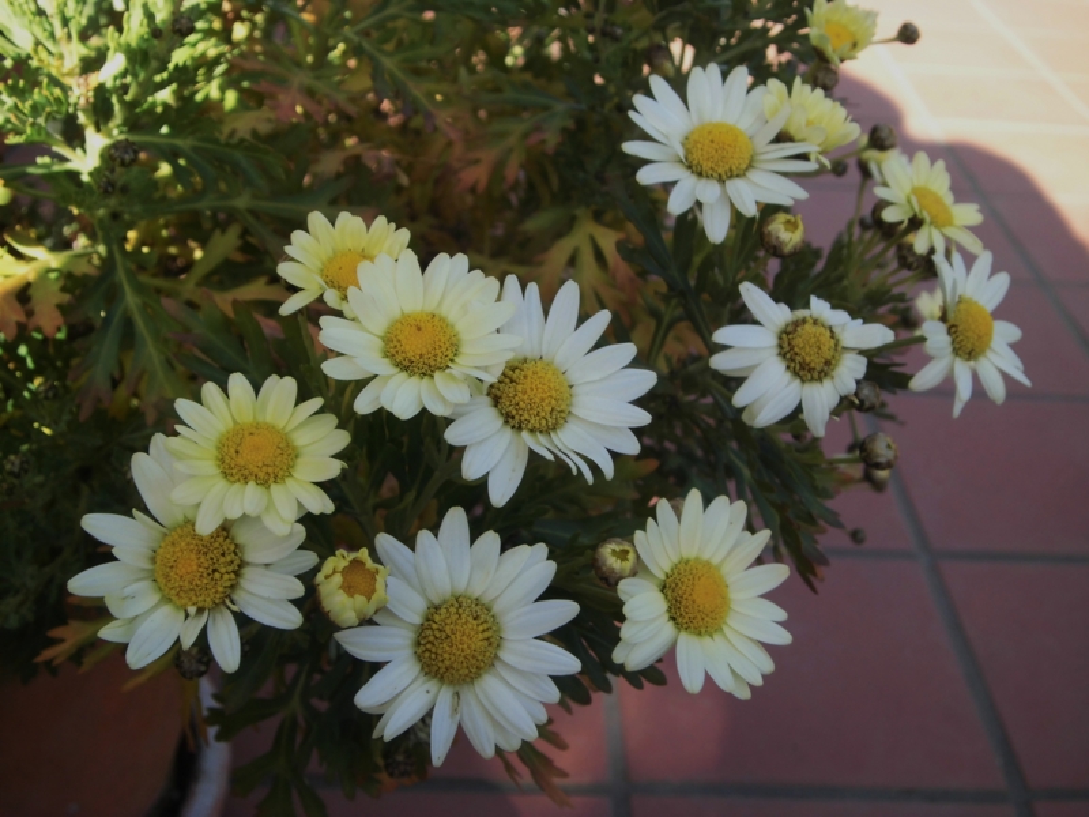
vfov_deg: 30.9
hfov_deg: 40.4
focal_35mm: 47
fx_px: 1479
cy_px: 408
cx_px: 544
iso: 100
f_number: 3.4
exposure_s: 1/125
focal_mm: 8.3
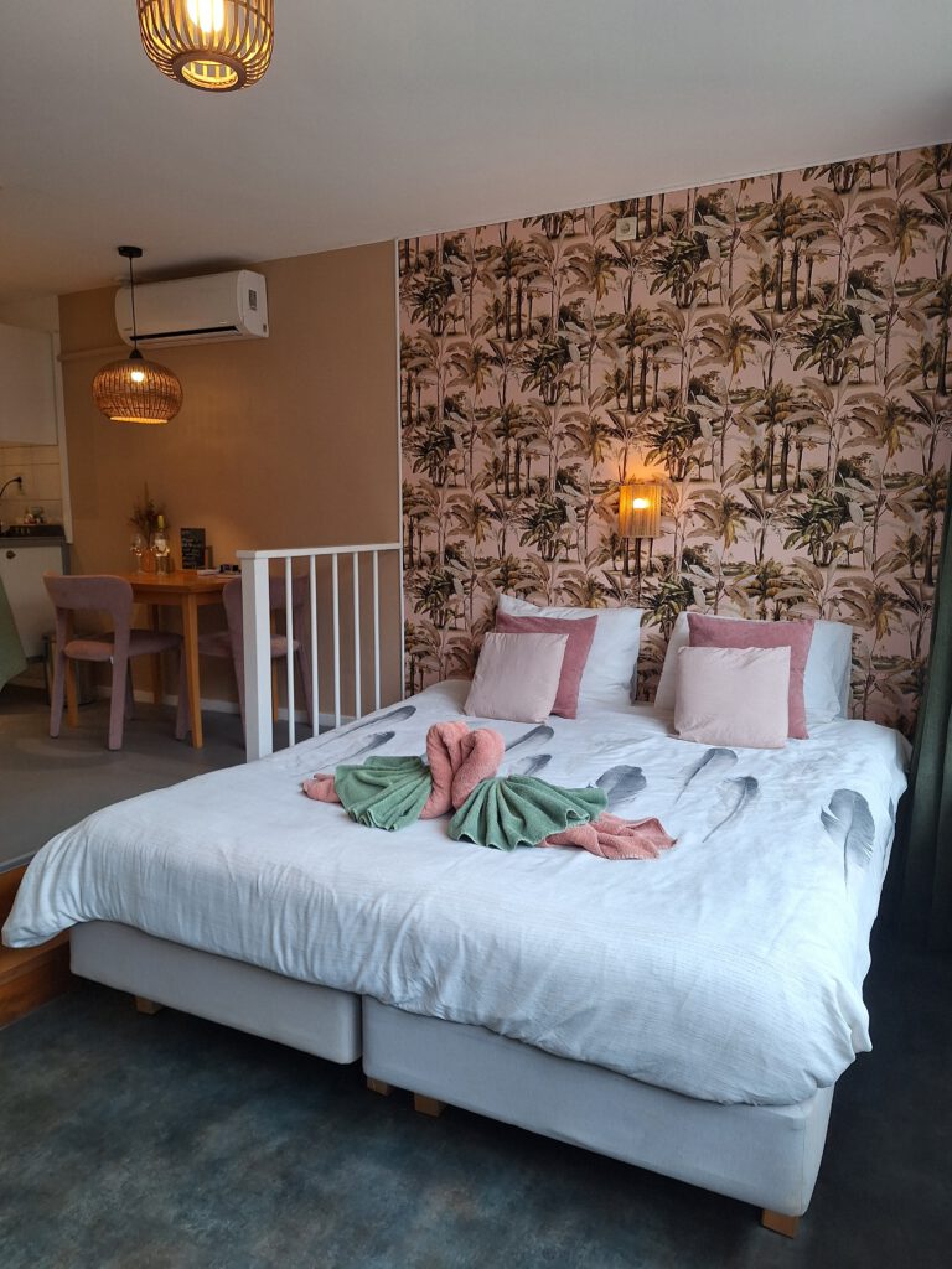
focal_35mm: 23
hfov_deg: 58.9
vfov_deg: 73.9
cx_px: 476
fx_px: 843
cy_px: 634
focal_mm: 5.54
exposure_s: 1/100
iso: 64
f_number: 1.8
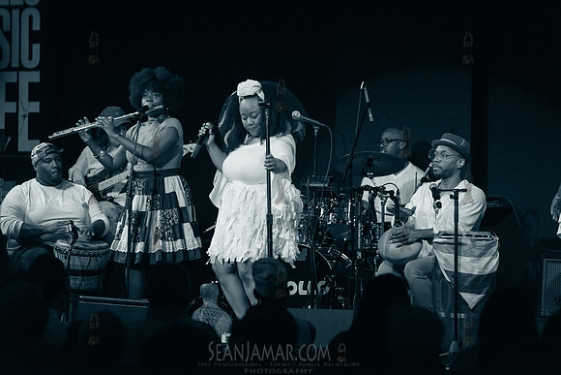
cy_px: 188
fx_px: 1948
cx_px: 280
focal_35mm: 125
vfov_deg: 11.0
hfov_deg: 16.4
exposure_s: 1/320
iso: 4000
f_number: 2.8
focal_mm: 125
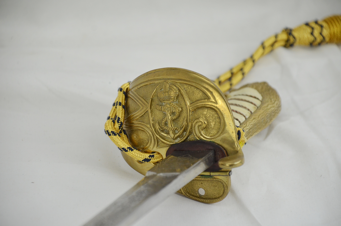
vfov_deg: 6.8
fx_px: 1914
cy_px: 113
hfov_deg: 10.2
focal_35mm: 202
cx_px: 170
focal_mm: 135
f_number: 5.6
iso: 720
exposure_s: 1/250
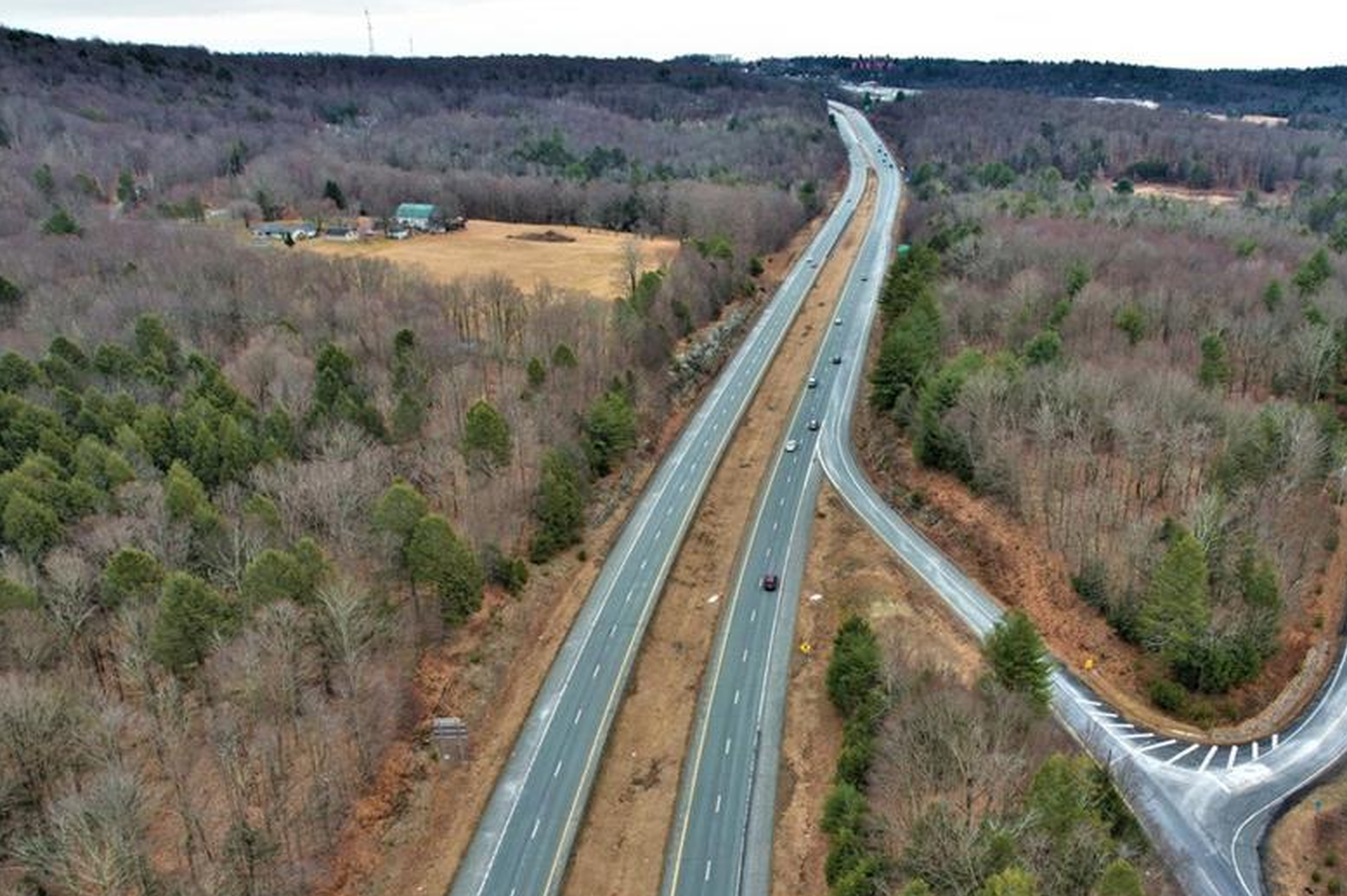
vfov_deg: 44.7
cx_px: 801
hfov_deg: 63.2
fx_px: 1084
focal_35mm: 29
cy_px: 532
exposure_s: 1/400
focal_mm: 8.38
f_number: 2.8
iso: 100
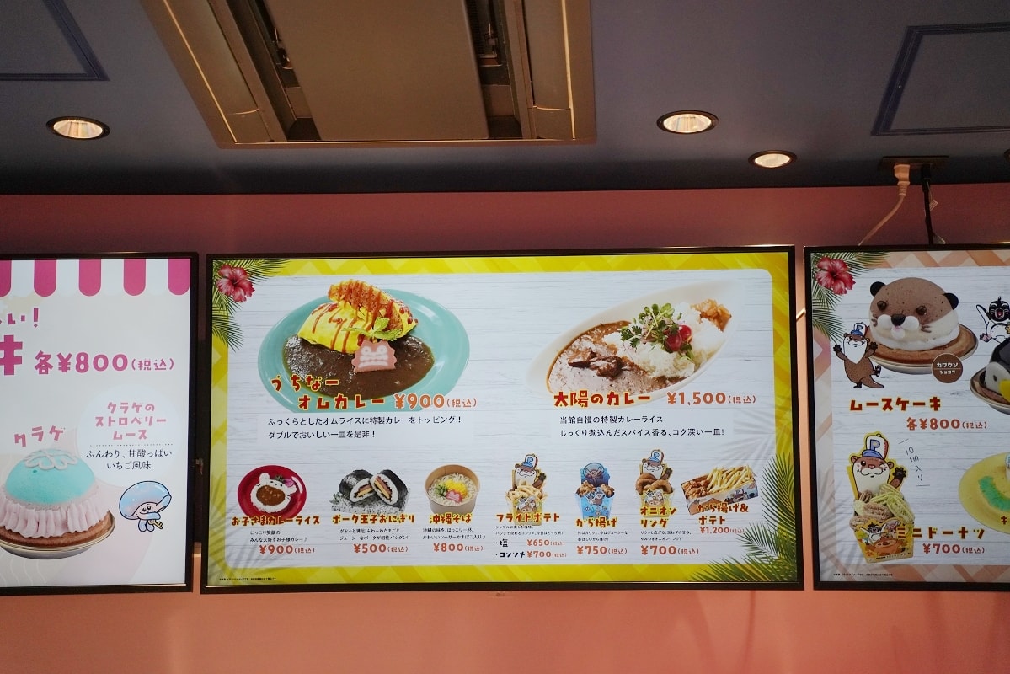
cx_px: 505
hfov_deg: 27.0
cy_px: 337
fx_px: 2105
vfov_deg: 18.2
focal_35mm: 75
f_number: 2.8
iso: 3200
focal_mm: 75
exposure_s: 1/160
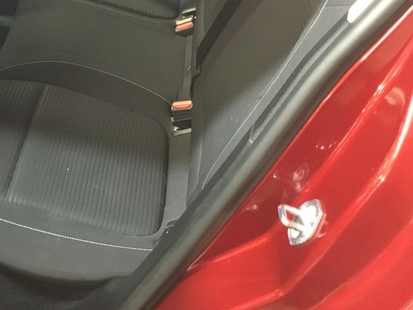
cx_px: 65
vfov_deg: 24.8
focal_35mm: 57
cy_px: 27
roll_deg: +5.4
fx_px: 680
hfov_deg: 32.6
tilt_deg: -34.0
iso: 640
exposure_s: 1/17
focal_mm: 3.3
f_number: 2.4
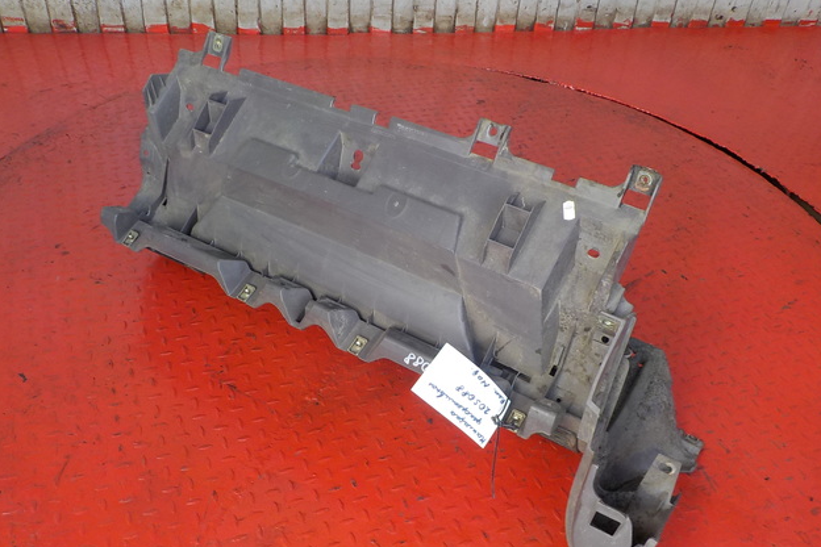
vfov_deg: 41.1
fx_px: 730
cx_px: 413
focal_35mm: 32
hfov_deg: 58.7
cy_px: 301
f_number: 3.3
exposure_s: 1/50
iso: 125
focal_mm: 4.1
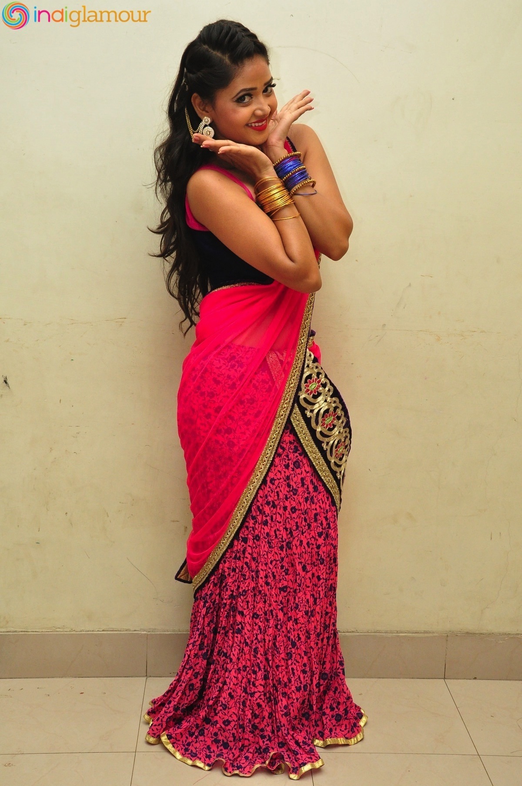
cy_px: 393
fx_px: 981
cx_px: 261
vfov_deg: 43.7
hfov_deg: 29.8
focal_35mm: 45
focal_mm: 30
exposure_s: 1/125
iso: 1600
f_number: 7.1
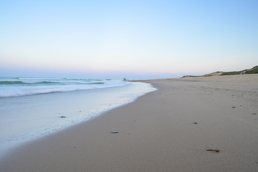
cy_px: 86
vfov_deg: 51.2
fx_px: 179
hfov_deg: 71.4
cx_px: 129
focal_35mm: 25
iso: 640
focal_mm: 24
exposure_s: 1/1.67
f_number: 14
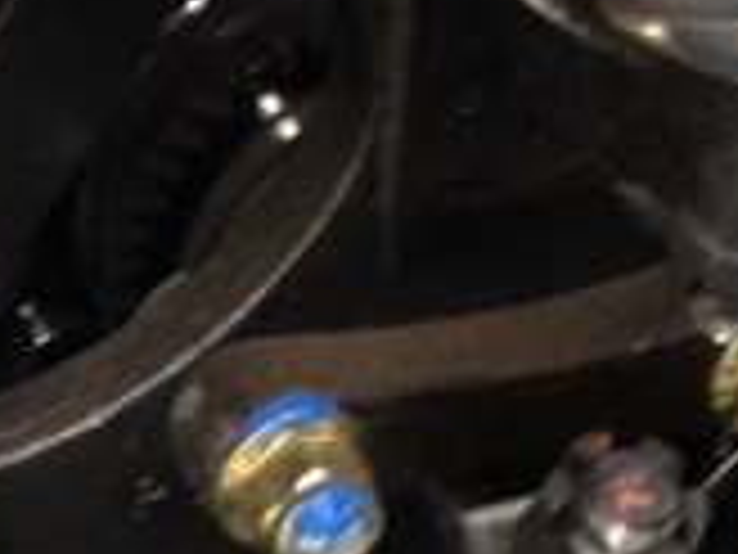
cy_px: 865
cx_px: 590
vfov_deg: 11.0
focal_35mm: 129
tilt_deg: -47.2
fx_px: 2750
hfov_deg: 15.2
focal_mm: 4.12
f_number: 2.4
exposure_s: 1/20
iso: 80
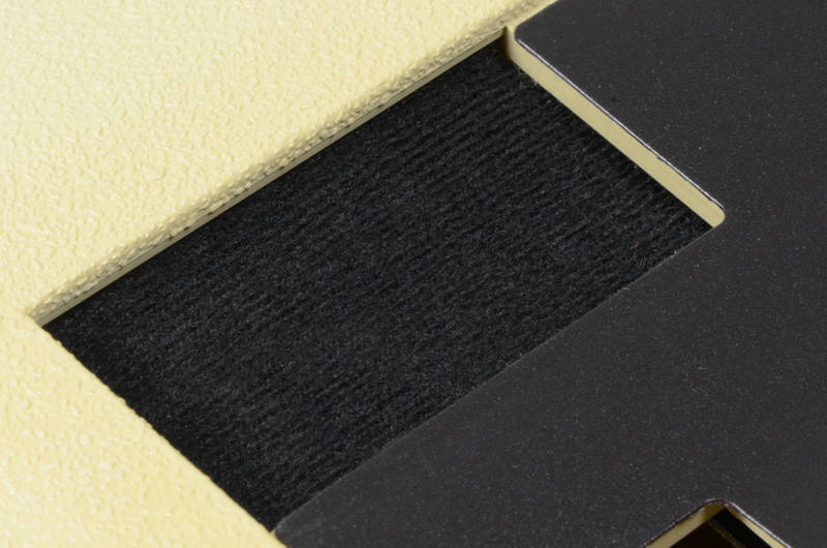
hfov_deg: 16.1
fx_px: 2923
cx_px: 414
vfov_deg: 10.7
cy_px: 274
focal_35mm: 128
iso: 800
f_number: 25
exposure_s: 1/8
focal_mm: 85
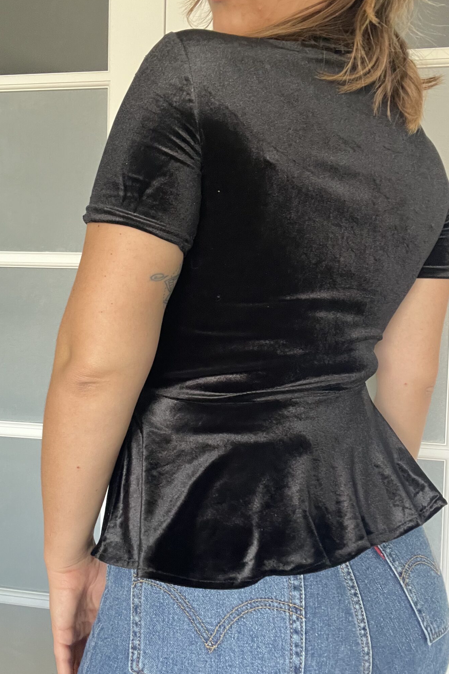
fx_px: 599
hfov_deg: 41.1
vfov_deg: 58.7
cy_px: 336
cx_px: 241
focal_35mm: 32
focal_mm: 2.71
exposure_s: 1/33
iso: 400
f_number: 2.2
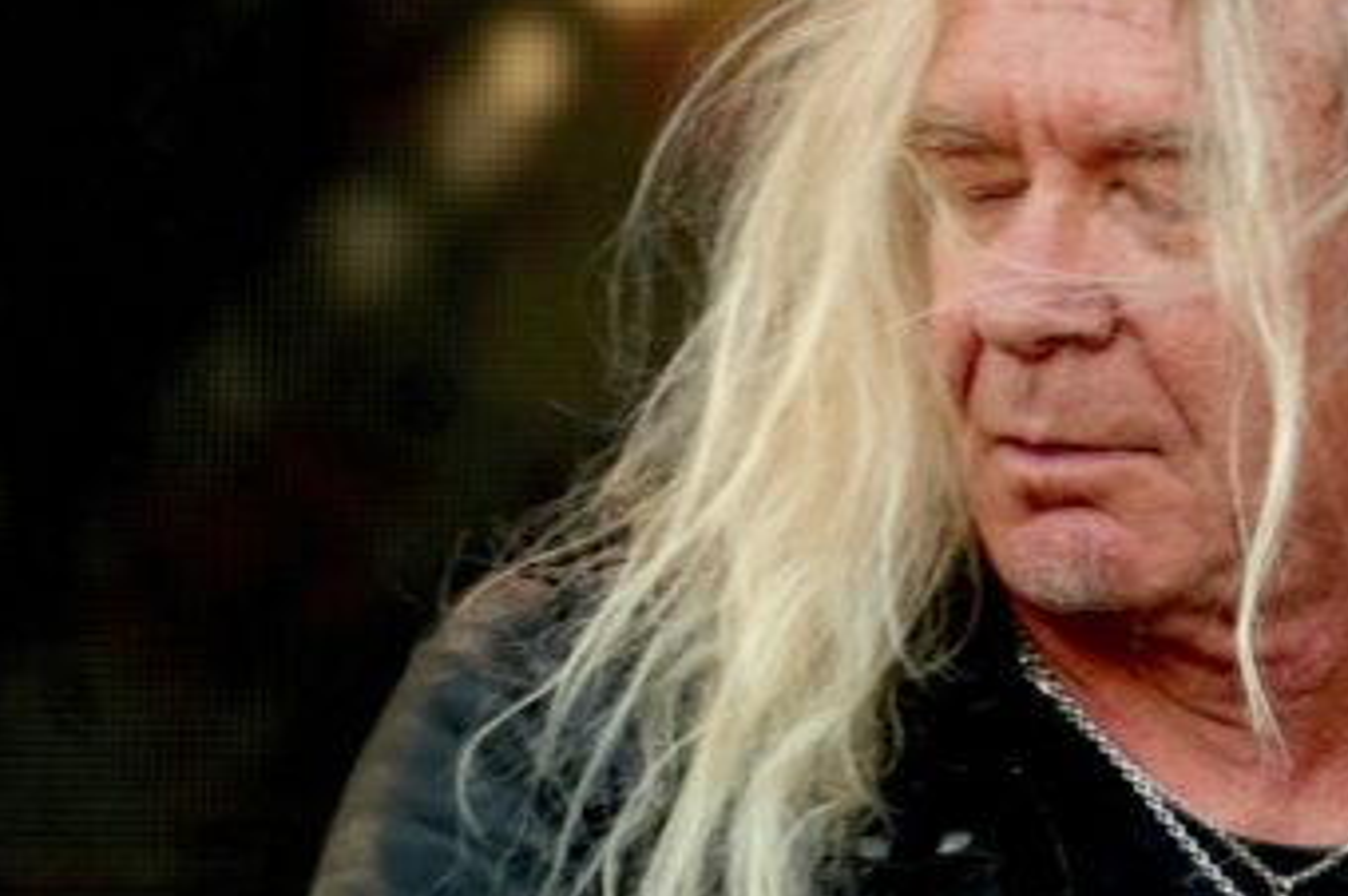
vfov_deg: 2.6
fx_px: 20051
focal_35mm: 536
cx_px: 1443
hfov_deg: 3.8
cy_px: 400
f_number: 5.6
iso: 1000
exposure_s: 1/250
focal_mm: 158
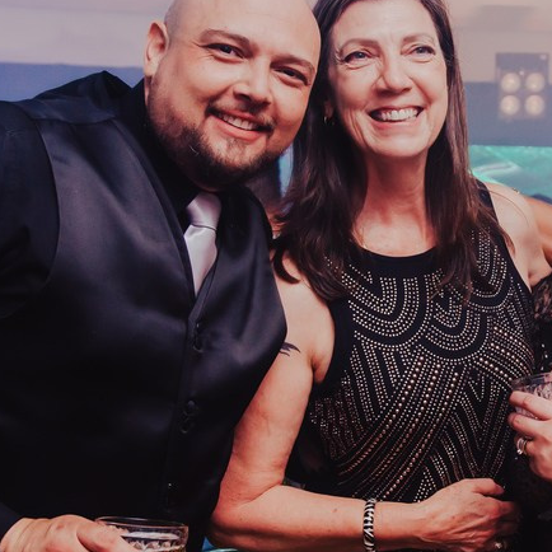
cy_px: 245
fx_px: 1461
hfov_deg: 20.7
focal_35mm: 81
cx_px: 544
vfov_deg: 21.4
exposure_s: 1/60
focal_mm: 23
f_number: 2.8
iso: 400
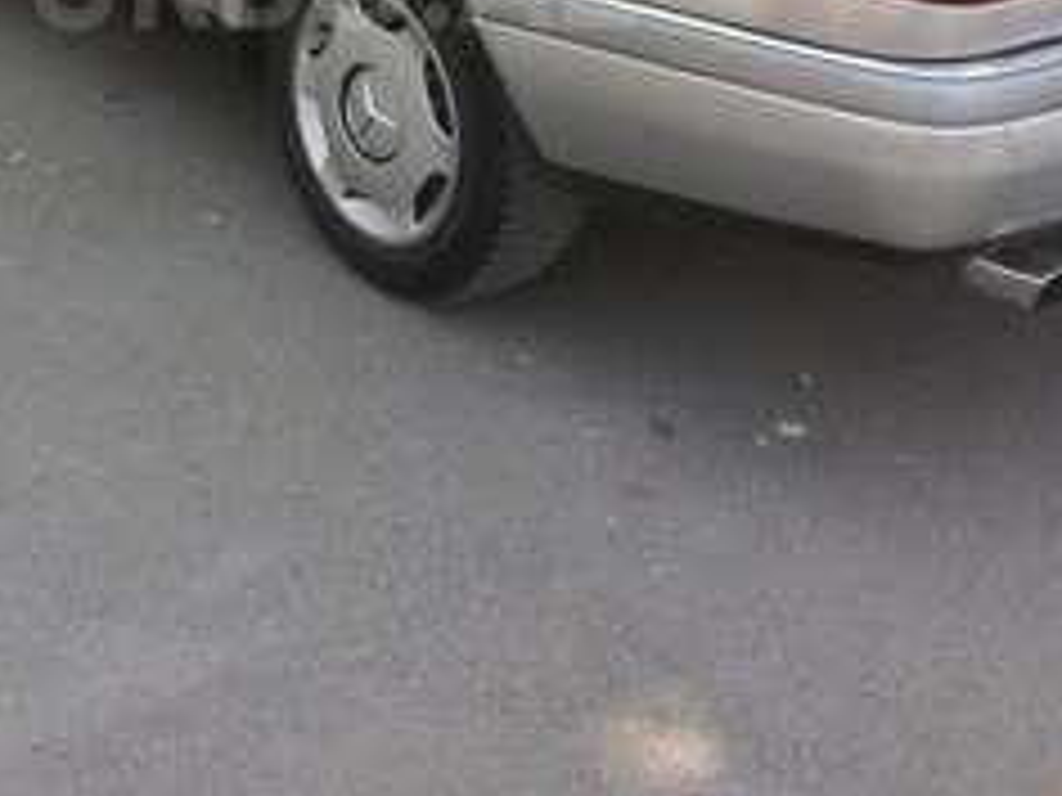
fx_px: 1871
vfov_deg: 22.9
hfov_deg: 31.2
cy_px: -22
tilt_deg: -18.7
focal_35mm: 61
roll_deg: -0.1
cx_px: 292
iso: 32
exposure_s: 1/507
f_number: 2.2
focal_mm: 4.15
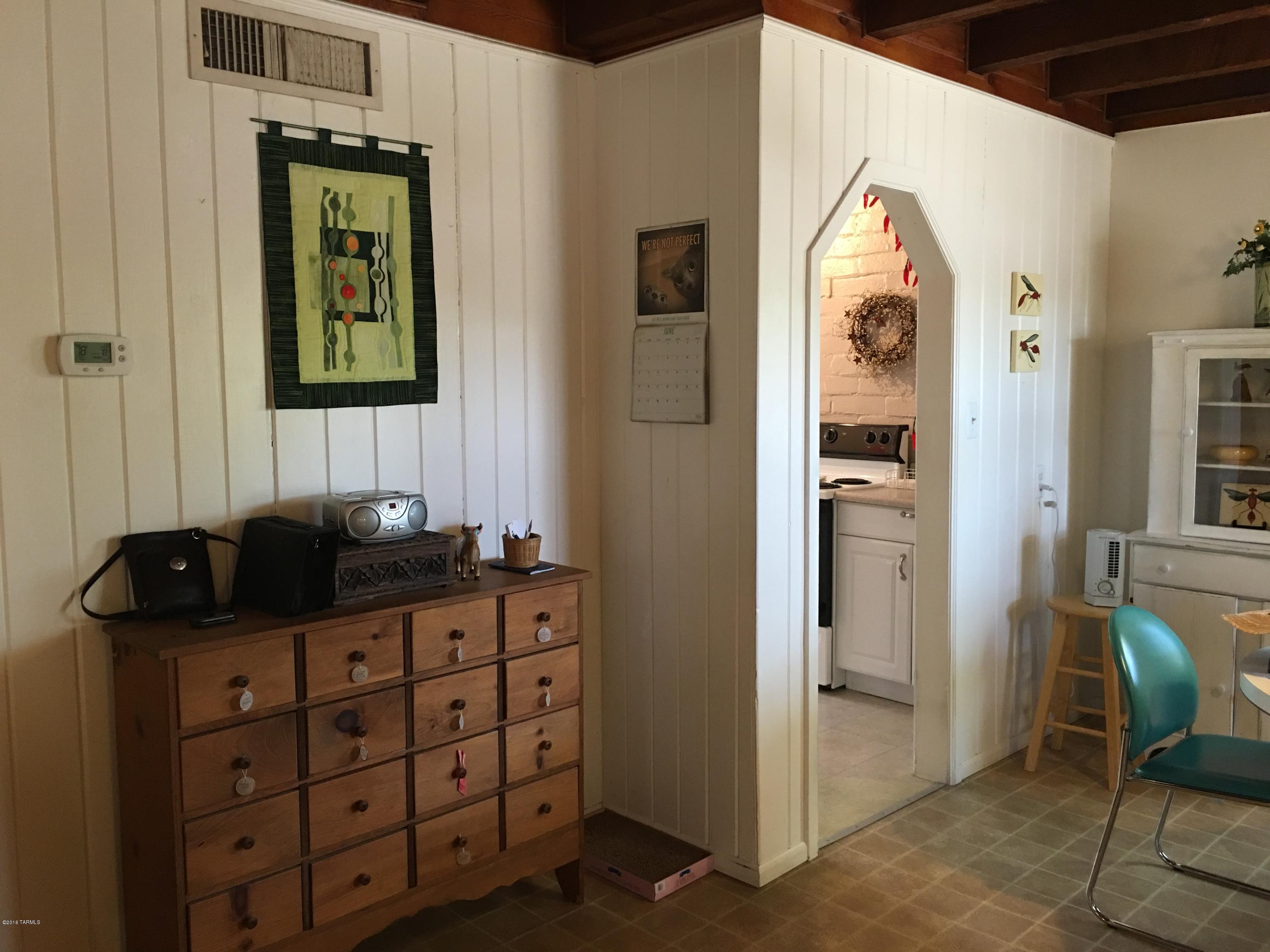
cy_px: 476
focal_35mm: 29
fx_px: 1064
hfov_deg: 61.7
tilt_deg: -5.4
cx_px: 635
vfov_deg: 48.2
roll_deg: +0.0
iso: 80
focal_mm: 4.15
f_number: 2.2
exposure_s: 1/15
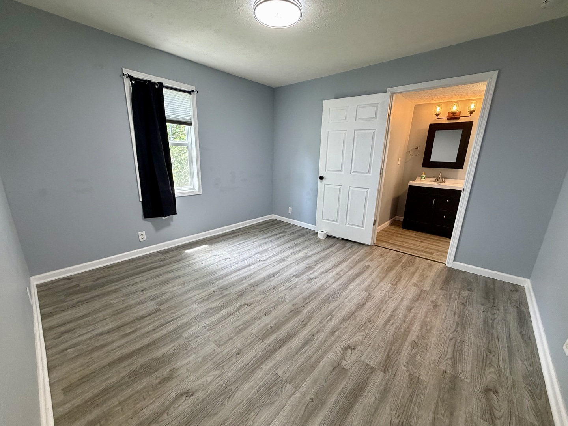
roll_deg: -1.3
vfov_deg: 85.7
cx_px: 284
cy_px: 213
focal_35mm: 14
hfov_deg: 102.1
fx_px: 230
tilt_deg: -14.7
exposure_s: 1/60
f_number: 2.2
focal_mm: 2.22
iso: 250
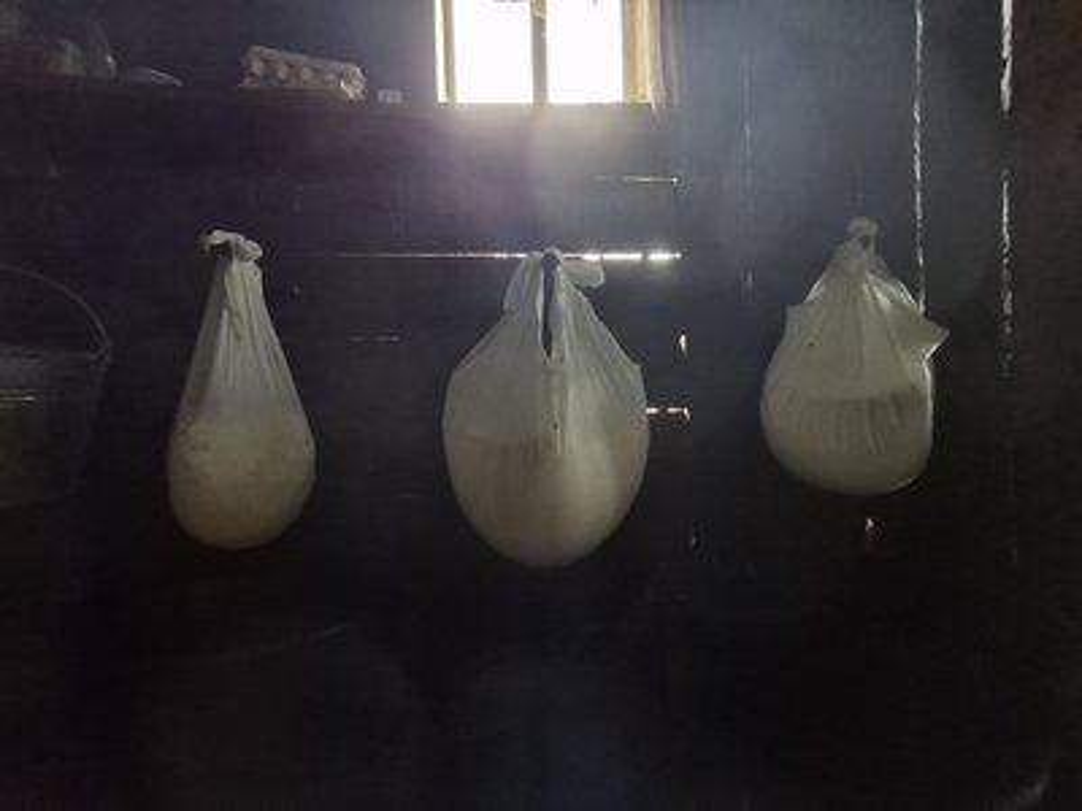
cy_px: 406
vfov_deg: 78.1
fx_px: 500
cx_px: 541
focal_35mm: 16
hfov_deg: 94.5
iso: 250
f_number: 2.2
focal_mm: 1.64
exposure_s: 1/50
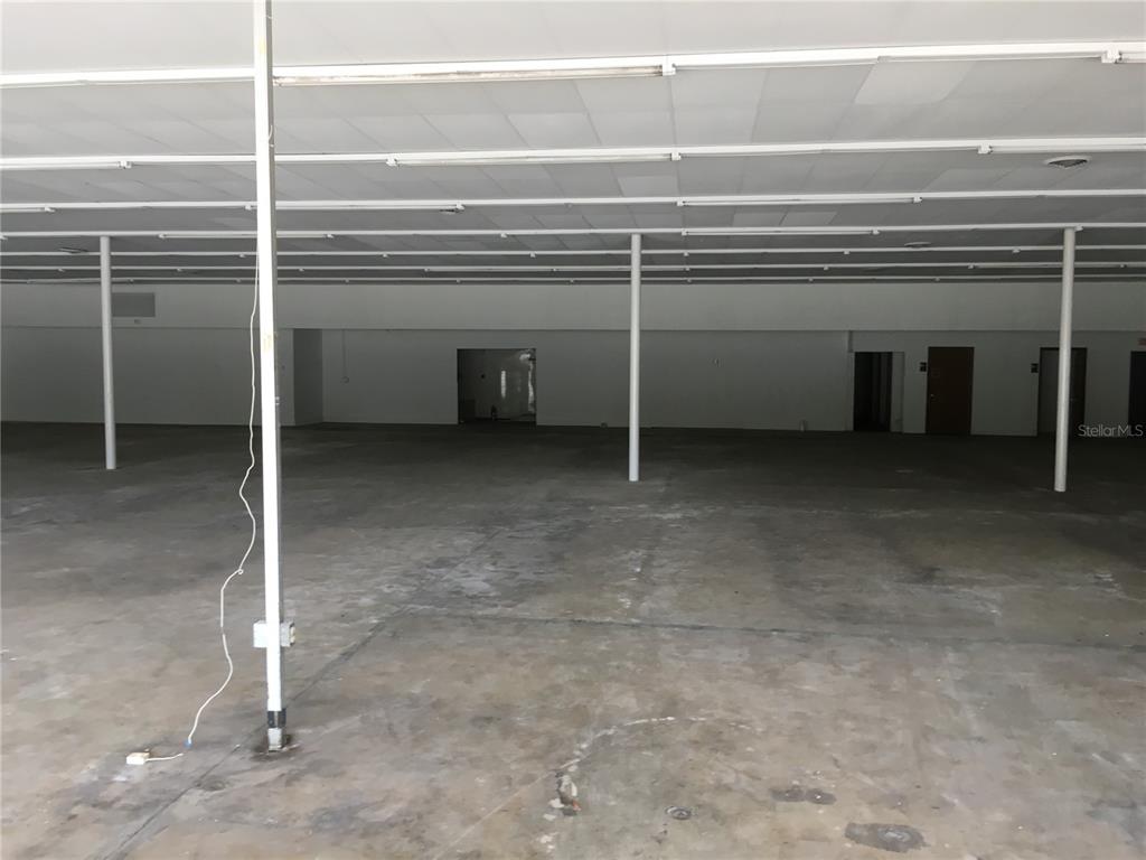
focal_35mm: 29
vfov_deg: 48.2
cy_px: 430
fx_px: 960
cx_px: 573
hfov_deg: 61.7
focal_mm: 4.15
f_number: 2.2
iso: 32
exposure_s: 1/40
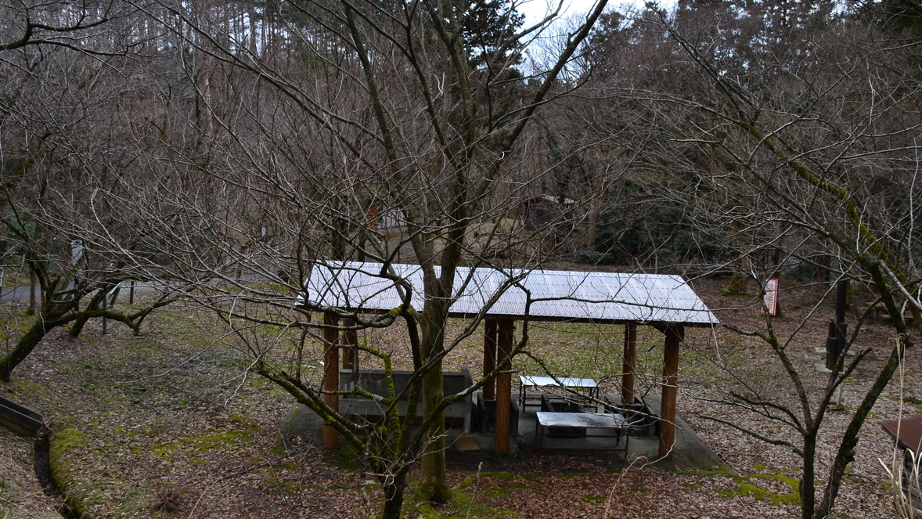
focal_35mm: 32
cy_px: 223
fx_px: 782
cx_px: 468
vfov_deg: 36.6
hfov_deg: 61.0
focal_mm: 20
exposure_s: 1/320
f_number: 9
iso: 400
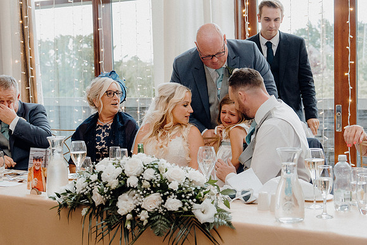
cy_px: 122
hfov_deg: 33.4
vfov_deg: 22.6
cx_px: 184
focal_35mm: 60
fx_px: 612
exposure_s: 1/160
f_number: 3.5
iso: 1600
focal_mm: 40
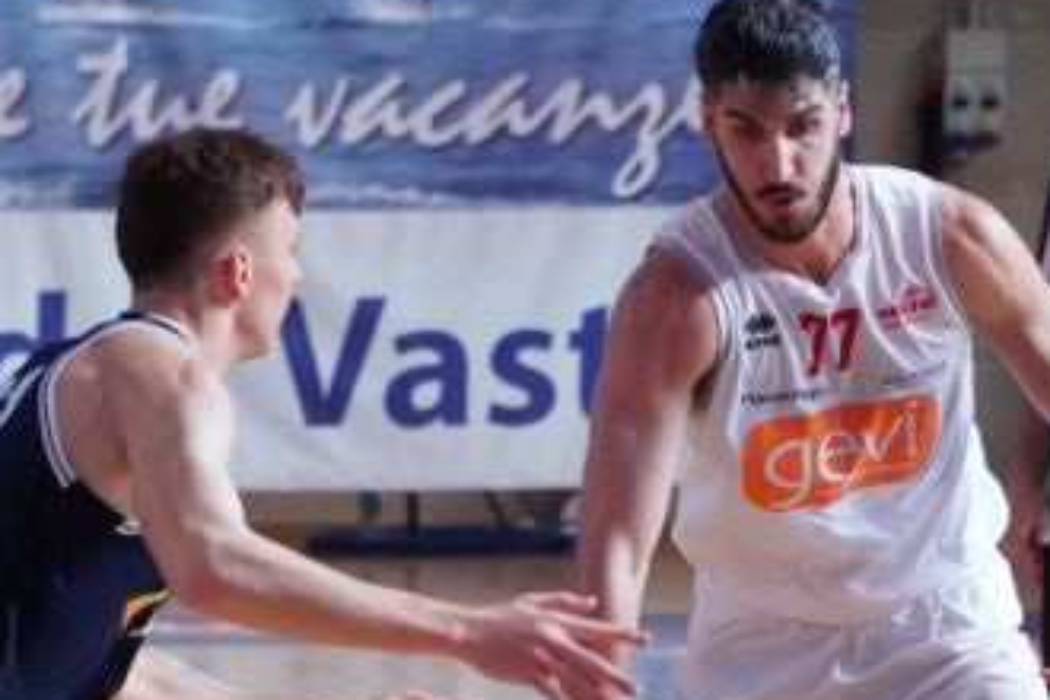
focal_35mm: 367
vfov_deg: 3.7
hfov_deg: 5.6
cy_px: 598
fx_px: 10710
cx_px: 433
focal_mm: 101
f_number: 5
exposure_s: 1/800
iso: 5000
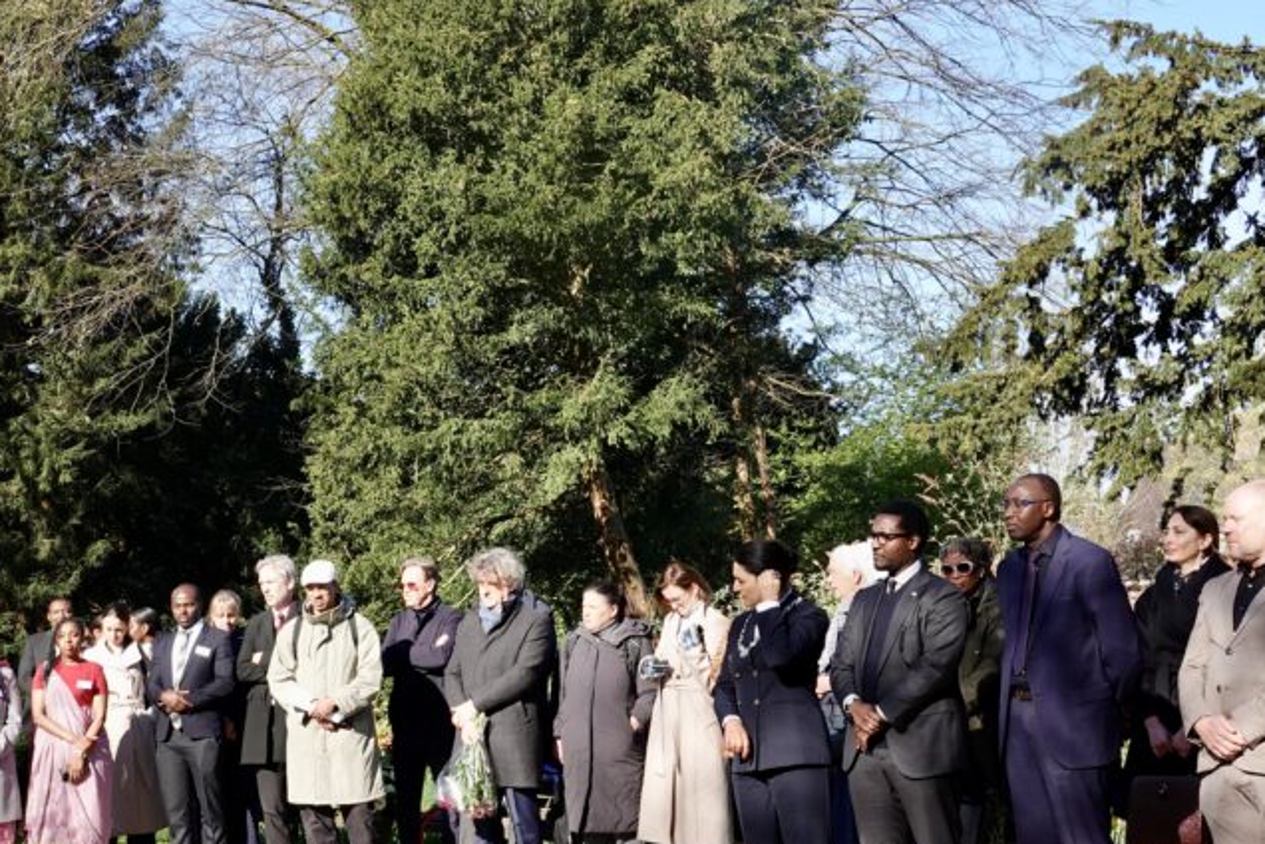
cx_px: 551
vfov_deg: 23.3
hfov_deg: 34.4
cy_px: 519
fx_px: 2038
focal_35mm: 58
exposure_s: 1/320
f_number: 4
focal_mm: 13.31
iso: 100
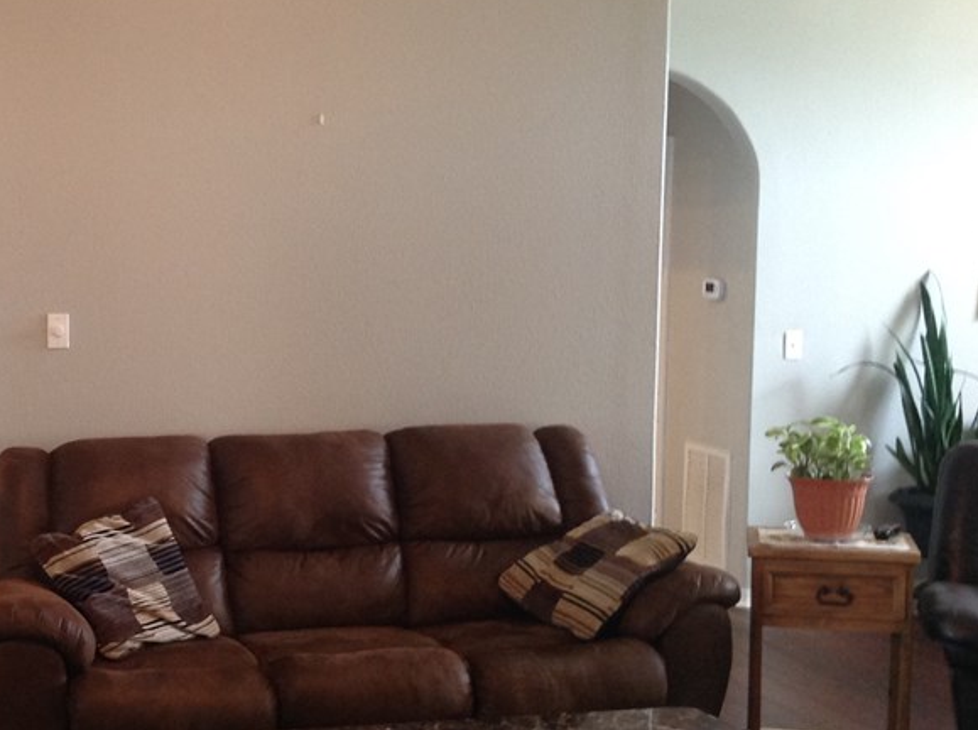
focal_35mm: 62
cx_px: 149
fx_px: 1748
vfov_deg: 23.6
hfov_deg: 30.2
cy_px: 407
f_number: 2.4
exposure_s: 1/15
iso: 160
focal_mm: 4.28
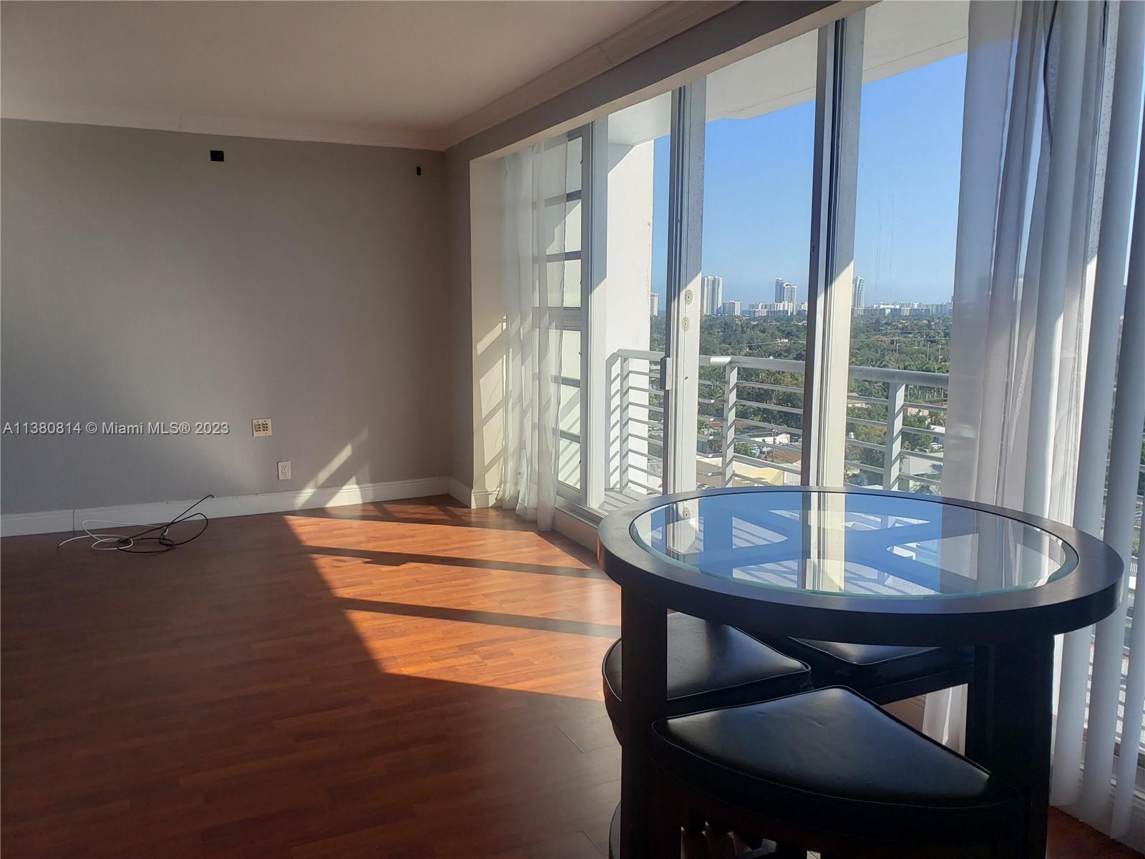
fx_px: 860
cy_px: 430
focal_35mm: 26
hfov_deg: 67.3
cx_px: 572
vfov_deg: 53.1
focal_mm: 4.3
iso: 50
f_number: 2.4
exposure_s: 1/405
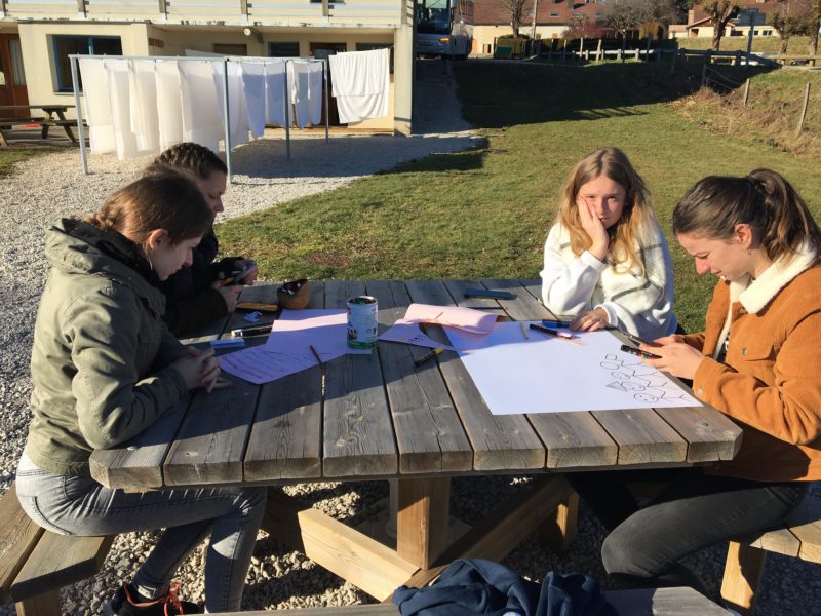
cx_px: 410
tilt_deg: -16.7
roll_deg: -0.9
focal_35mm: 29
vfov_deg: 48.2
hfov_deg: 61.7
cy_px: 308
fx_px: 688
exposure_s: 1/1637
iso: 25
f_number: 2.2
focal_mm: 4.15
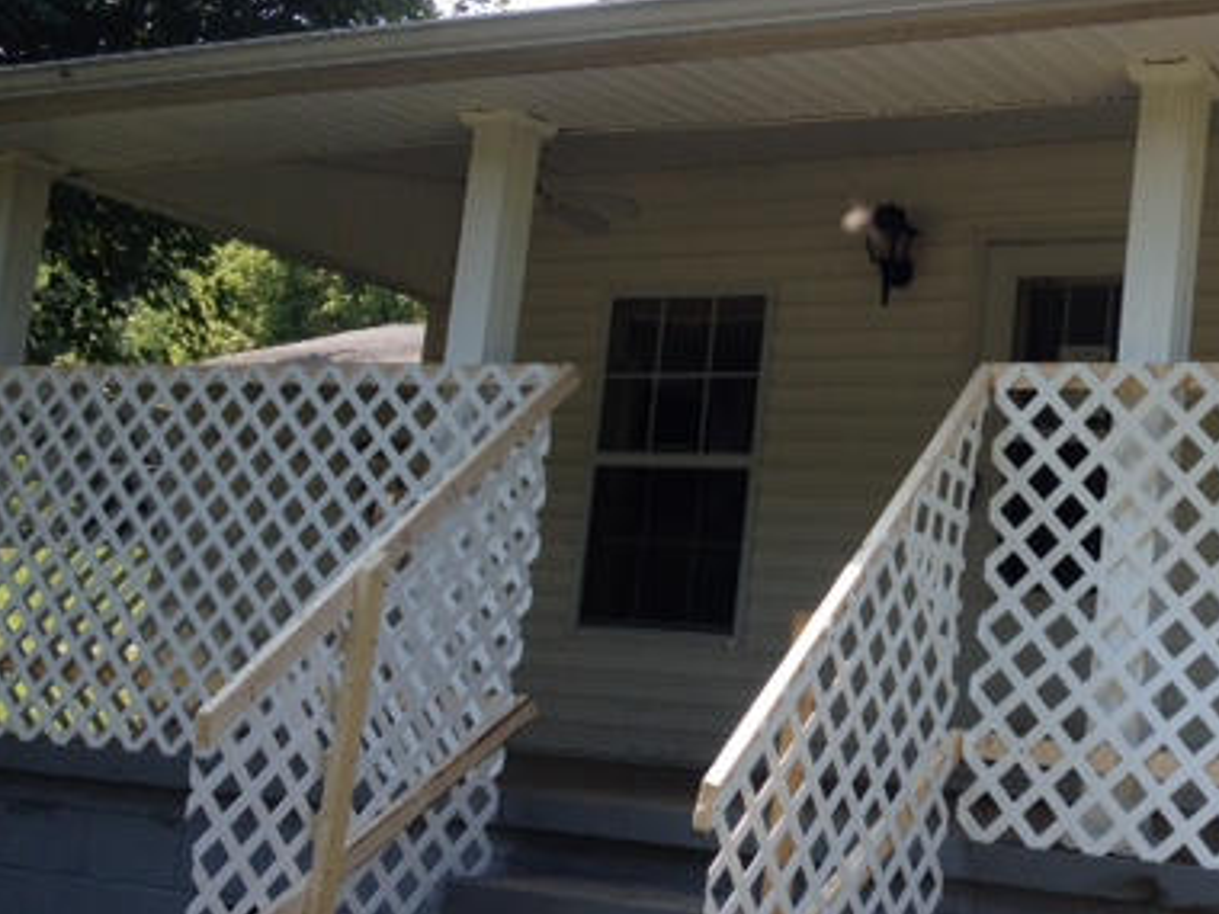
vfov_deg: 24.8
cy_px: 455
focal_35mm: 59
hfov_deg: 31.6
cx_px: 1020
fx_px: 2078
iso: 50
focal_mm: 4.28
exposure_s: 1/587
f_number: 2.4
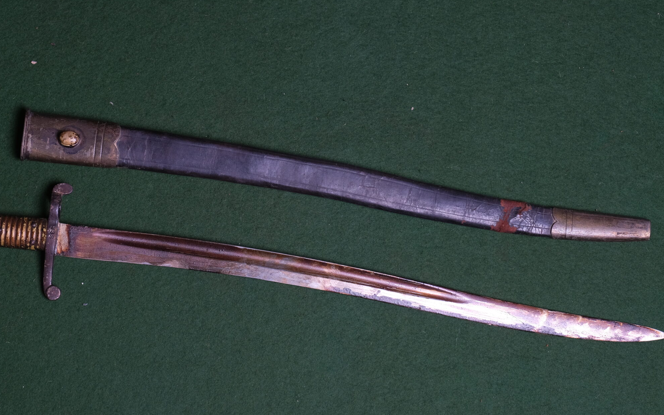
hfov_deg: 27.1
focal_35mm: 76
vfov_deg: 17.2
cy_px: 208
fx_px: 1376
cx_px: 274
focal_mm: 38.8
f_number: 5
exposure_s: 1/160
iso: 320
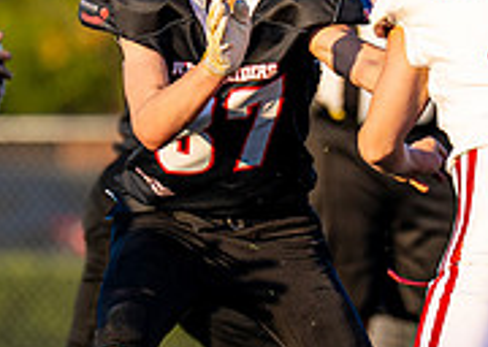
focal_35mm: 1419
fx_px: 19637
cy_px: 230
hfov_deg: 1.4
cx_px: 322
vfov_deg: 1.0
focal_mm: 200
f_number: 2.8
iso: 100
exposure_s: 1/1000
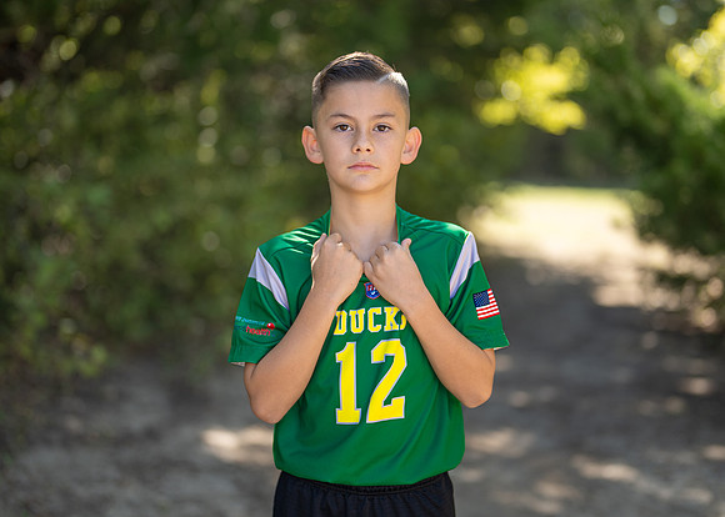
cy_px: 235
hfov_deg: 32.1
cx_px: 365
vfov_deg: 23.2
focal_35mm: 61
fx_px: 1261
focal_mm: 50
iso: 100
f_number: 1.2
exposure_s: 1/1600
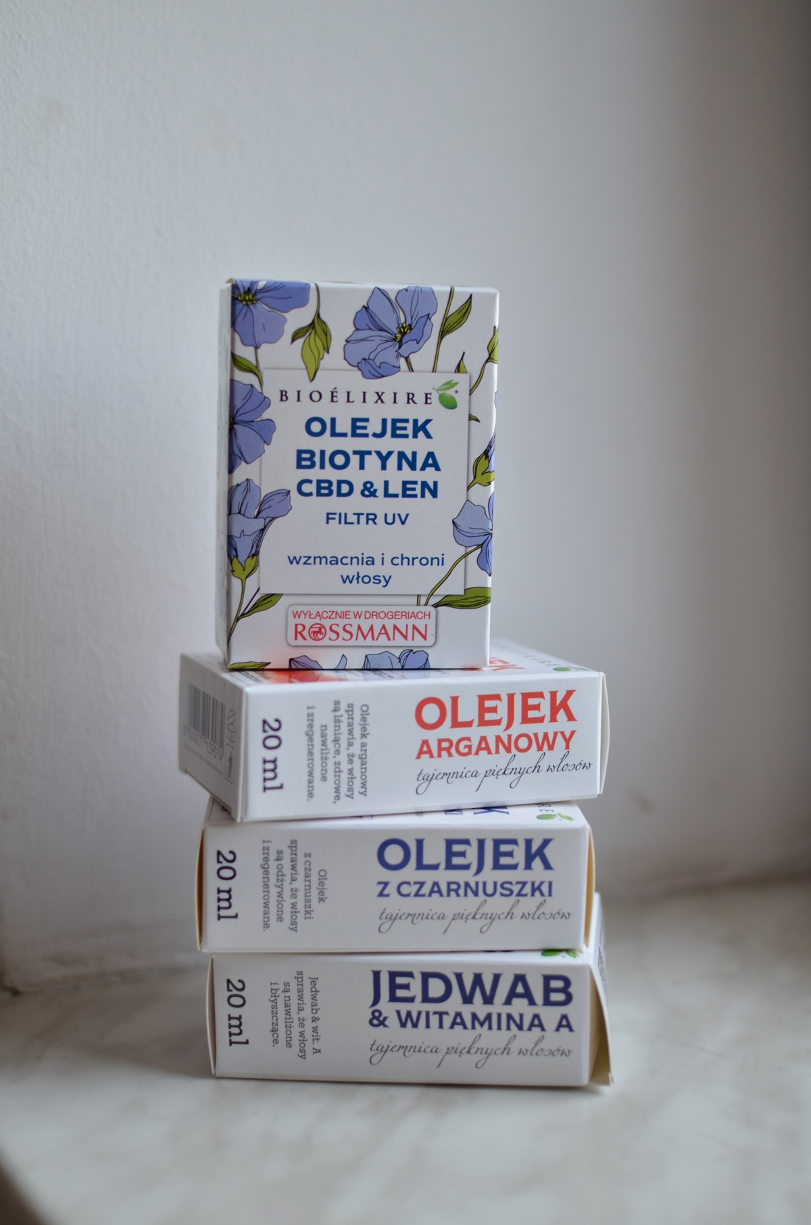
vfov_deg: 37.9
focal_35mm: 52
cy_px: 612
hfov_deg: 25.6
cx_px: 406
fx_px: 1782
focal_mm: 35
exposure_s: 1/200
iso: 200
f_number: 2.8
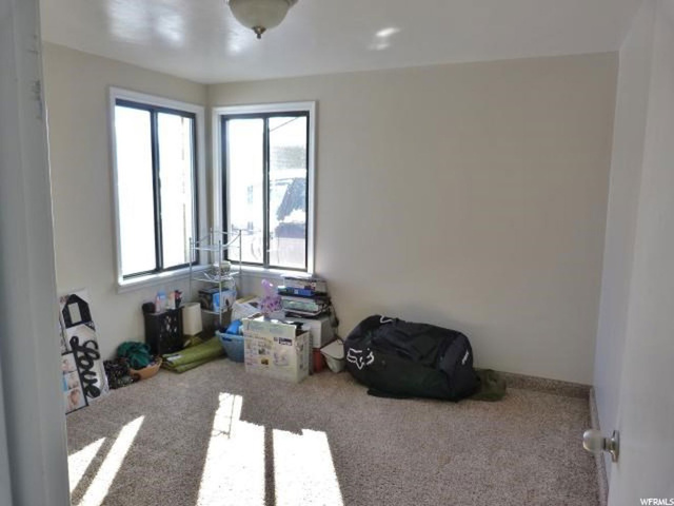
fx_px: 487
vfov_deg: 54.9
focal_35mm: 25
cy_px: 253
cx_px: 337
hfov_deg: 69.4
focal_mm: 4.5
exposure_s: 1/60
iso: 125
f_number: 2.8
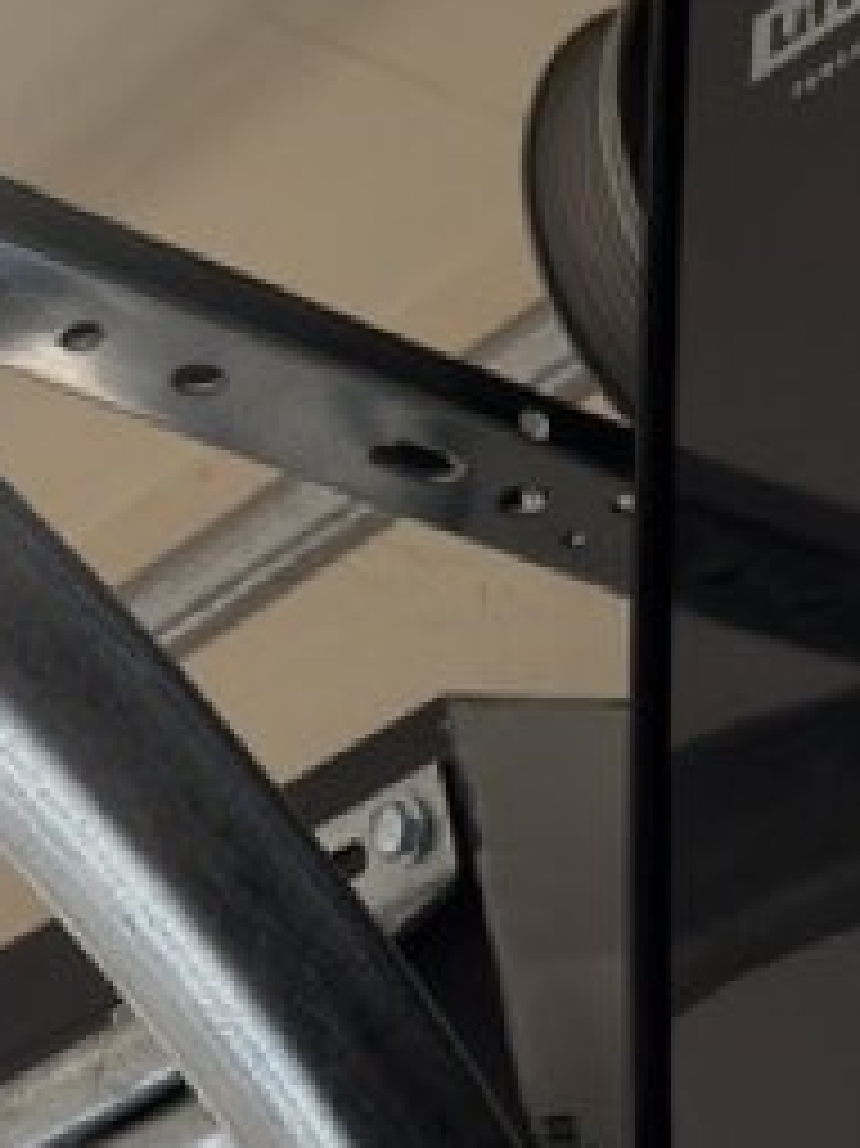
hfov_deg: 11.2
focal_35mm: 132
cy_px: 1756
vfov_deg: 14.0
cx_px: 216
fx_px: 4376
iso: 80
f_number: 1.78
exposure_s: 1/384
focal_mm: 6.76
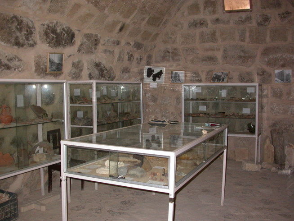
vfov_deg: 37.7
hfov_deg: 49.0
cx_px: 147
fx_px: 323
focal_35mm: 38
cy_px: 110
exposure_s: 1/60
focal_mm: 7.85
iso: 200
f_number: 2.6
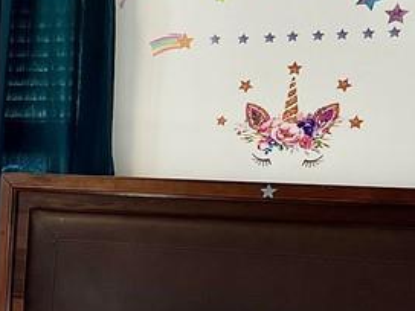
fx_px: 1175
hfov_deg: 17.6
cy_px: 255
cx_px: -240
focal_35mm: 98
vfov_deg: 15.0
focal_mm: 5.7
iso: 64
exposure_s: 1/121
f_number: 1.5
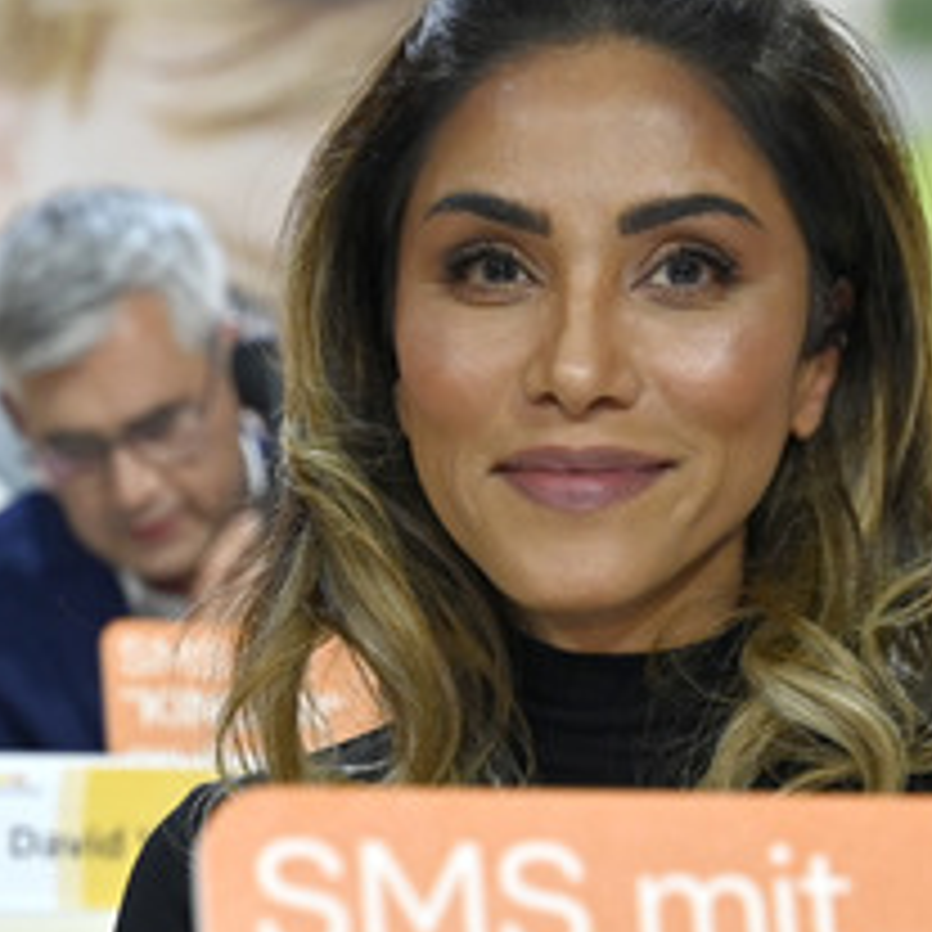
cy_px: 513
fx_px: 2711
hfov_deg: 19.5
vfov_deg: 19.5
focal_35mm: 89
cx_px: 606
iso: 800
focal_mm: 48
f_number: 4
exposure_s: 1/200
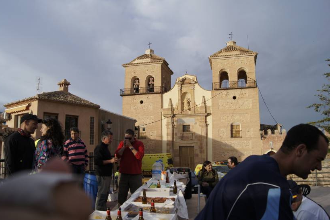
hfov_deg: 65.5
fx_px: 256
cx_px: 160
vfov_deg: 46.3
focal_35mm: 28
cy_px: 113
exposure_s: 1/800
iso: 200
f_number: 4.5
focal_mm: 18
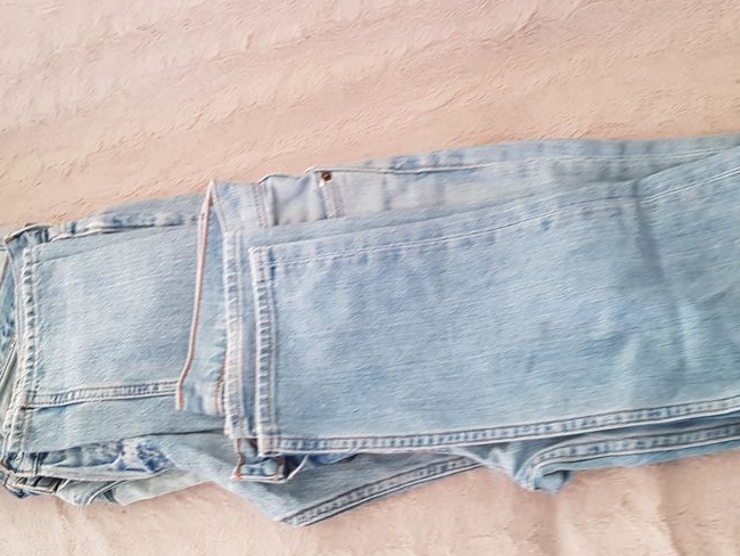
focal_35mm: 40
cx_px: 337
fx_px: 855
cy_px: 276
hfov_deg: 46.7
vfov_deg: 36.0
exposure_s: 1/15
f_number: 1.7
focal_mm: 4.2
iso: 200
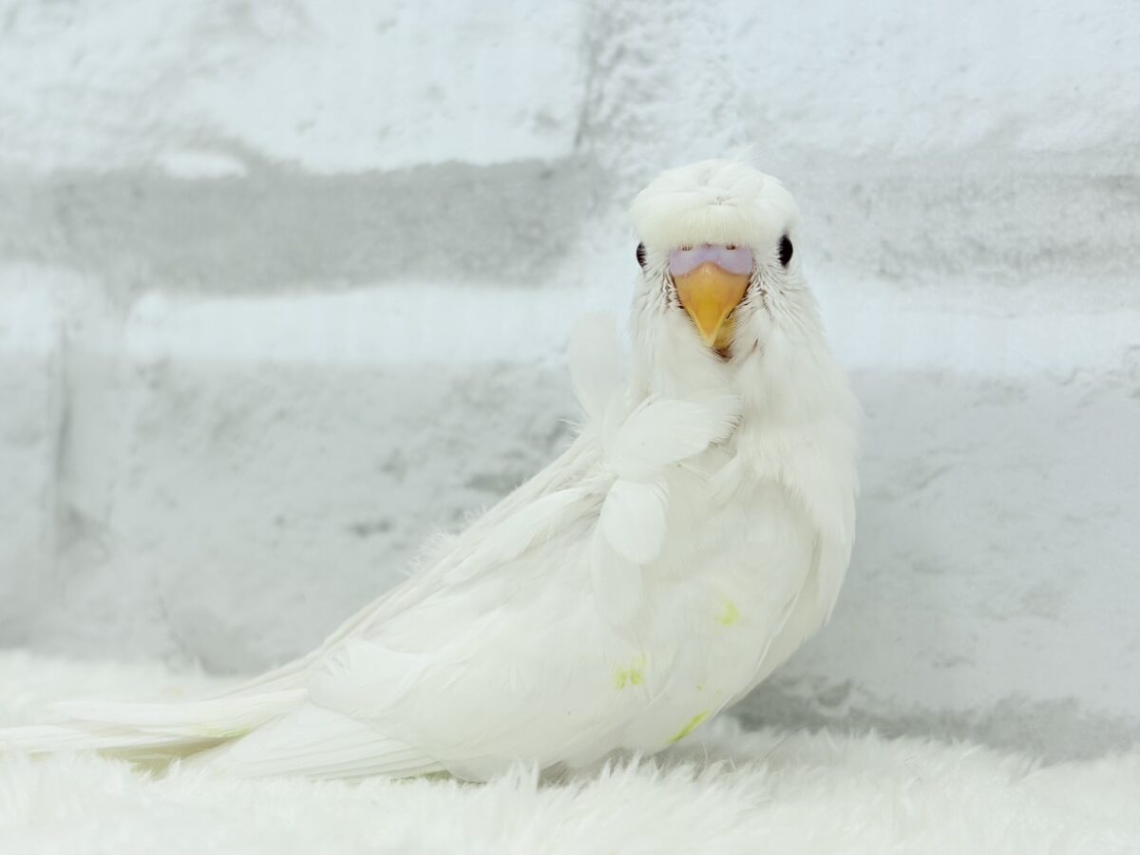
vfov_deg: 28.0
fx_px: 1713
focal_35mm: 52
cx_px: 570
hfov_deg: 36.8
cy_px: 428
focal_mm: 5.96
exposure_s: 1/100
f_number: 1.6
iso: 40
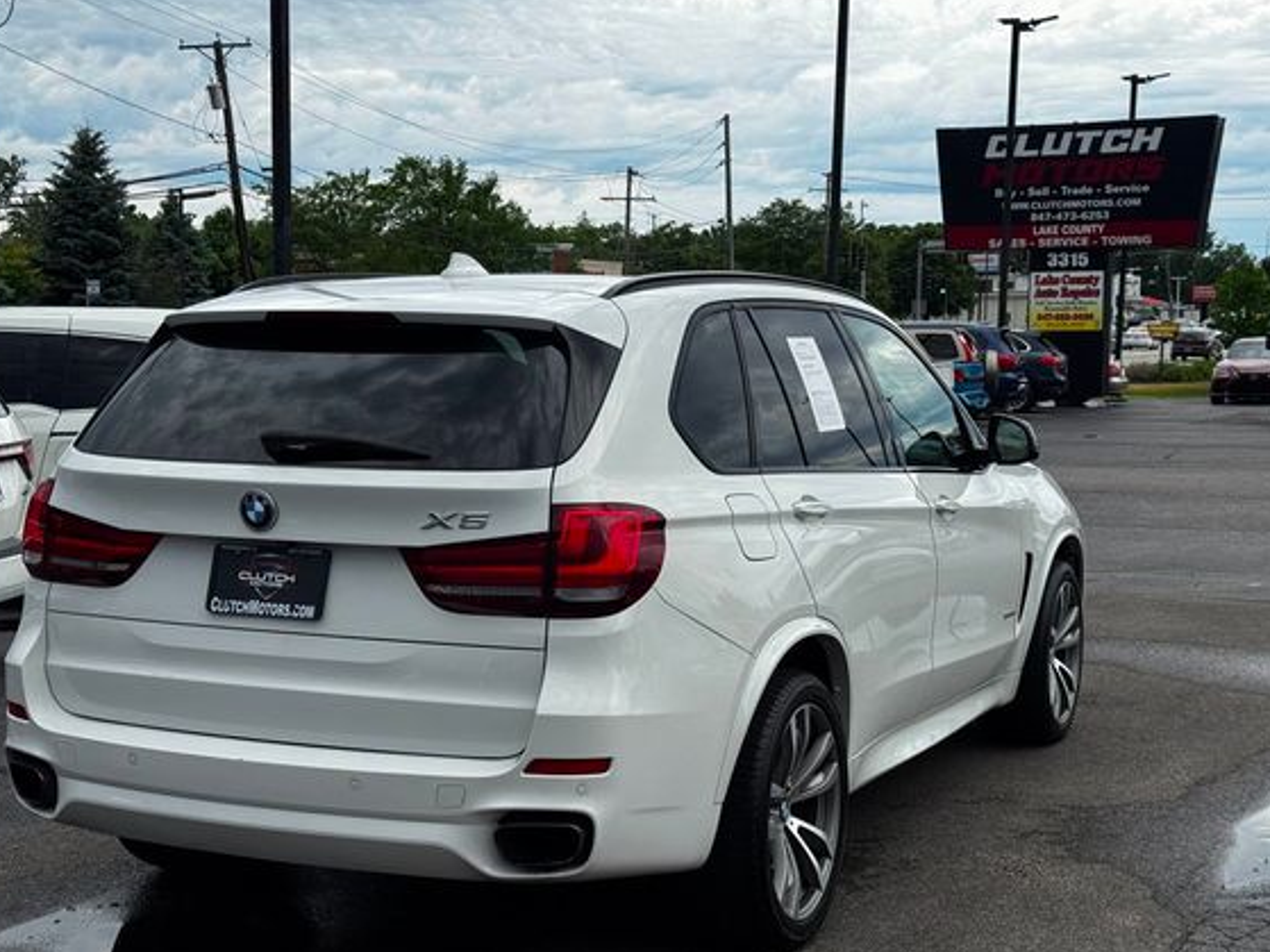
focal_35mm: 55
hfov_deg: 34.9
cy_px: 529
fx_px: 2017
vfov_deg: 26.5
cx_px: 625
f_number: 1.78
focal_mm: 6.76
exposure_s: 1/1923
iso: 64
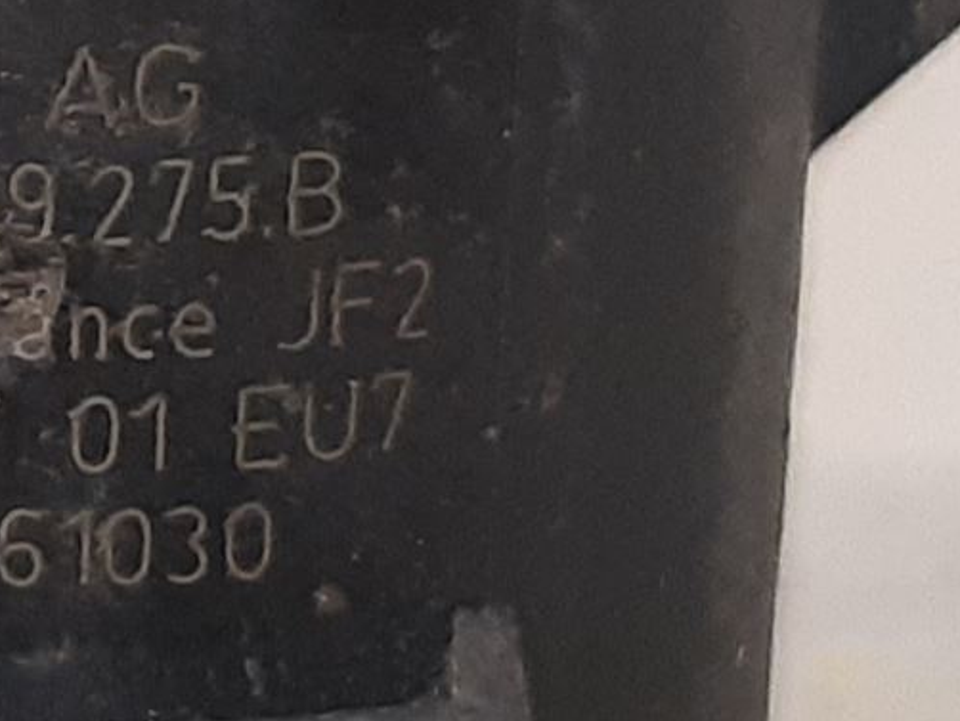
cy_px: 449
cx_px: -289
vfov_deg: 14.0
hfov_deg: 17.4
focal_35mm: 106
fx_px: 2941
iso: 250
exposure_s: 1/33
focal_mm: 3.93
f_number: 1.7
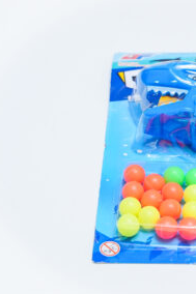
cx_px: 209
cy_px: 148
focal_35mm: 159
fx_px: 1300
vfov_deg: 12.9
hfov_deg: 8.6
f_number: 4.5
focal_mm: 70
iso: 3200
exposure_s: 1/640
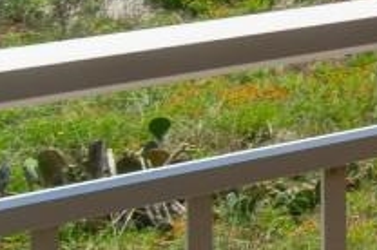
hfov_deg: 8.9
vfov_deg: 10.3
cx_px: 1406
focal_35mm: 117
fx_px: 1223
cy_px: -322
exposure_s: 1/320
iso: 100
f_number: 10
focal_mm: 10
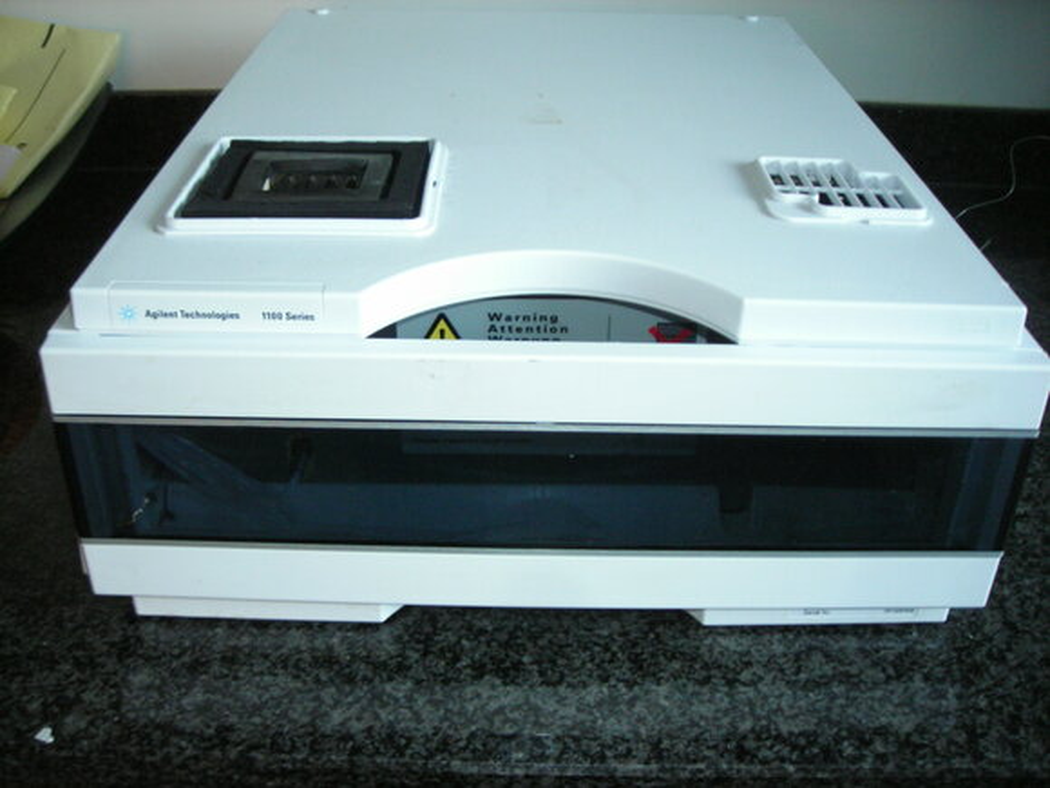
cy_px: 394
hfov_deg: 49.0
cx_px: 525
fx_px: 1153
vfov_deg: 37.7
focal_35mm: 38
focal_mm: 6.3
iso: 200
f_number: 3.2
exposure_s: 1/16.4
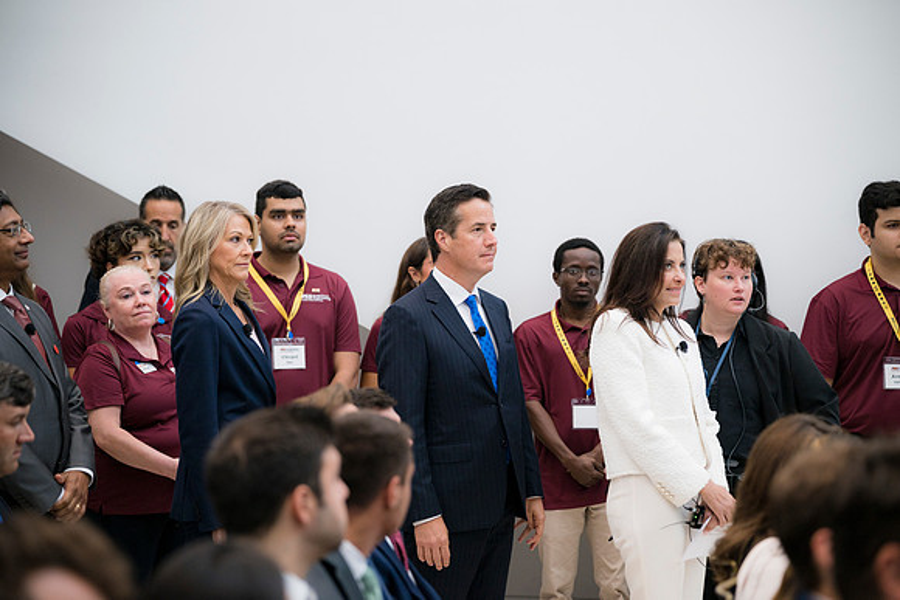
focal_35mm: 93
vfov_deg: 14.7
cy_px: 300
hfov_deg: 21.9
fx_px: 2325
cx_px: 450
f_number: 2.8
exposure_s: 1/200
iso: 500
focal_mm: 93
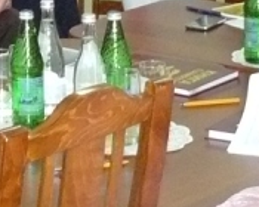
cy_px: -154
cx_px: -27
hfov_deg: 9.3
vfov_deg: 7.3
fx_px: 1579
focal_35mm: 206
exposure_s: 1/30
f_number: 2.8
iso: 400
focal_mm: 6
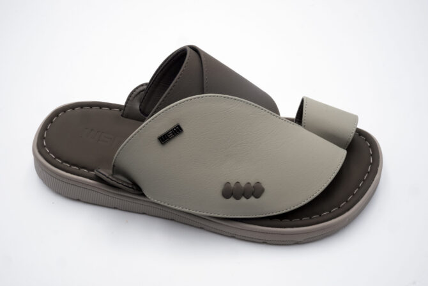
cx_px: 214
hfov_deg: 53.1
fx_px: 428
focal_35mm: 36
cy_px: 143
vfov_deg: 36.9
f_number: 22
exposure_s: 1/40
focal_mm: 24.2
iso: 800
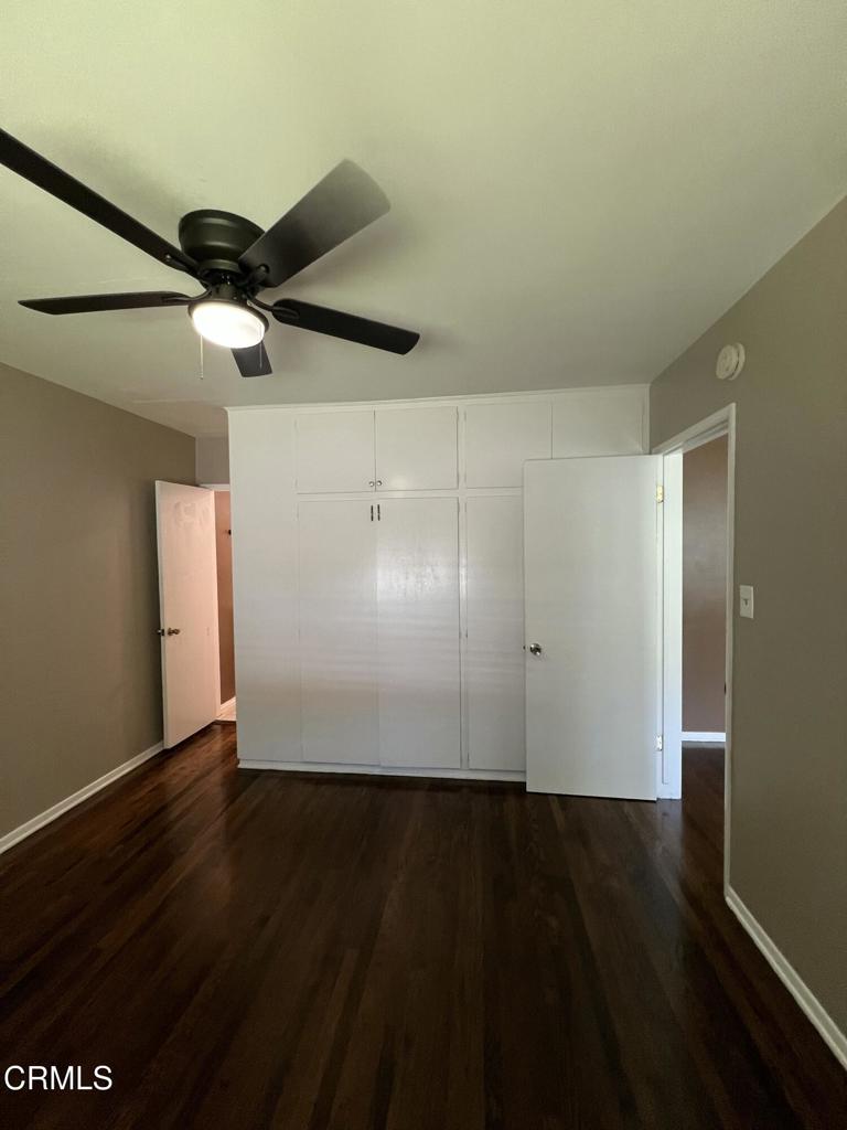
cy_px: 565
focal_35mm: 13
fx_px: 424
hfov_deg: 89.9
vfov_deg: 106.2
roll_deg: +0.7
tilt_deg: -0.7
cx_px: 424
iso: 250
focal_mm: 1.57
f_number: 1.8
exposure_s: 1/79
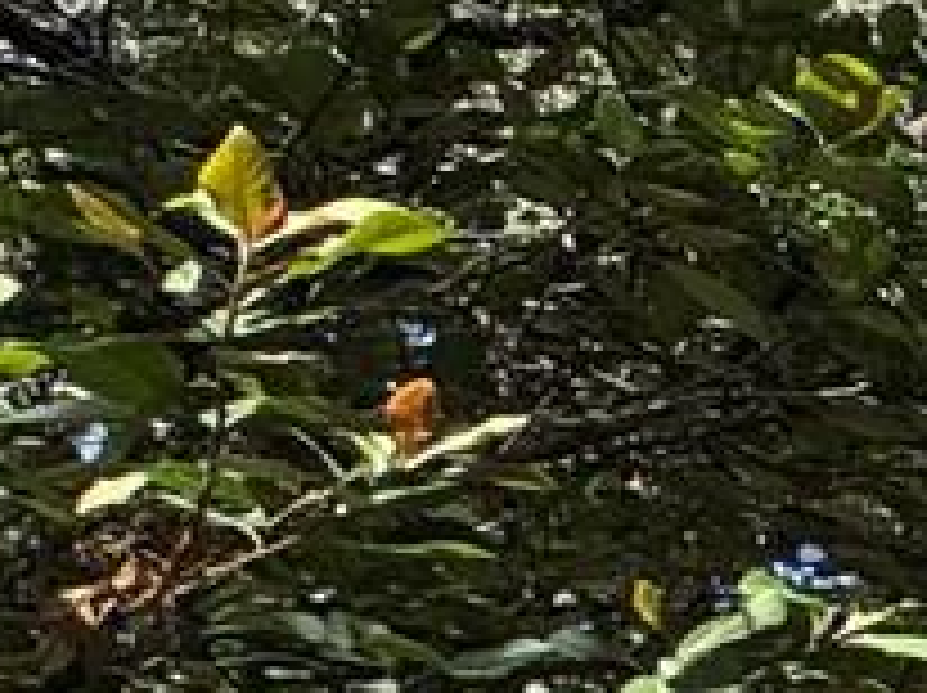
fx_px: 2916
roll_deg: -0.4
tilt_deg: +6.6
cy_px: 1026
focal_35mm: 109
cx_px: 3024
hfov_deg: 10.3
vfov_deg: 12.9
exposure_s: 1/664
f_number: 2.2
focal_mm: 2.22
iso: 40
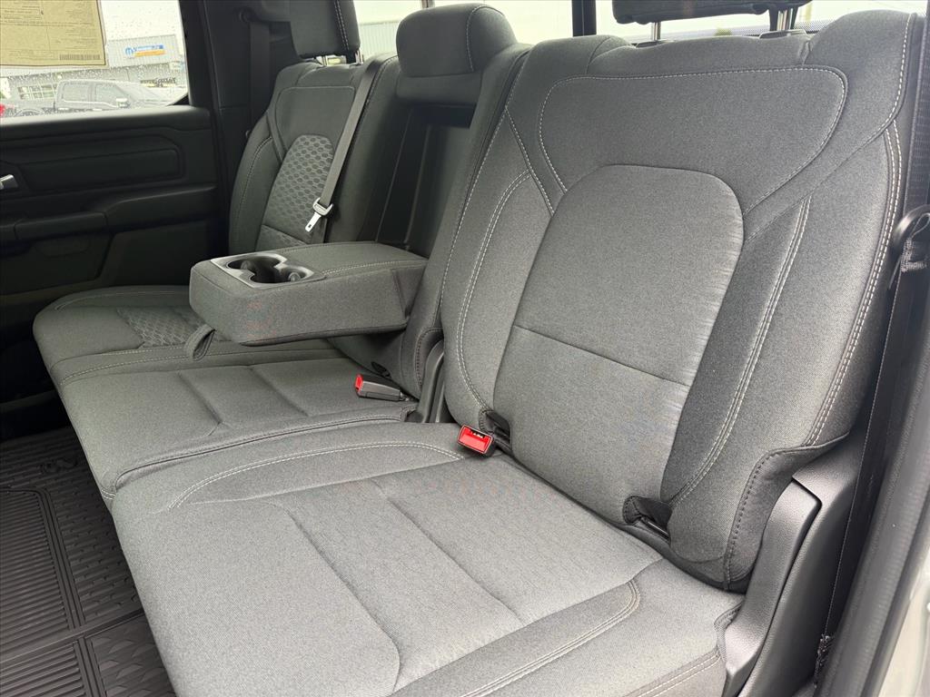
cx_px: 465
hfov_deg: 71.6
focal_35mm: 24
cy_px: 348
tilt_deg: -20.9
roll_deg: +3.7
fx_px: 645
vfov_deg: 56.8
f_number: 1.78
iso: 200
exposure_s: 1/111
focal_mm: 6.76
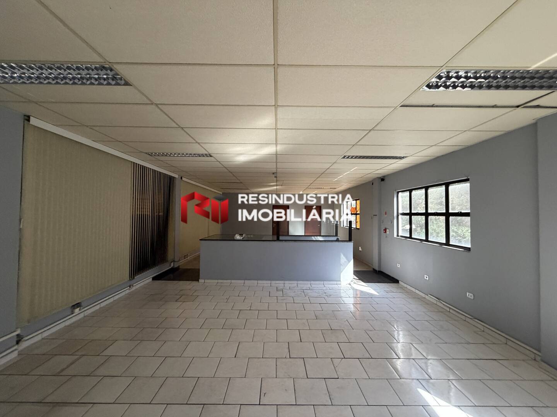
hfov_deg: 102.1
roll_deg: -1.0
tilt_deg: -0.7
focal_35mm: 14
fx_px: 225
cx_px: 278
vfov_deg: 85.7
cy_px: 208
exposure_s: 1/60
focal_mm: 2.22
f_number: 2.2
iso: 400
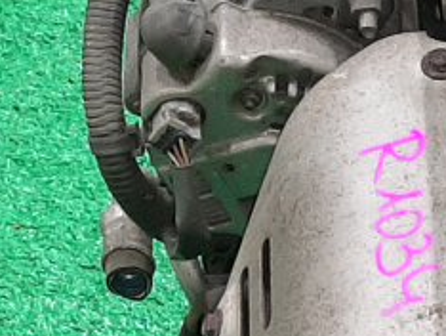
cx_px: 821
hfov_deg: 11.4
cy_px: 846
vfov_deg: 8.4
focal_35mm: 160
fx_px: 2064
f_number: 1.7
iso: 141
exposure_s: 1/50
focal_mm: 3.93
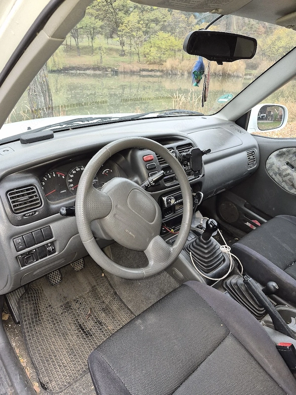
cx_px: 148
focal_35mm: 23
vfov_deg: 73.9
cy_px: 198
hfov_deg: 58.9
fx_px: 262
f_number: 1.8
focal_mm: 5.4
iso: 80
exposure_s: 1/50
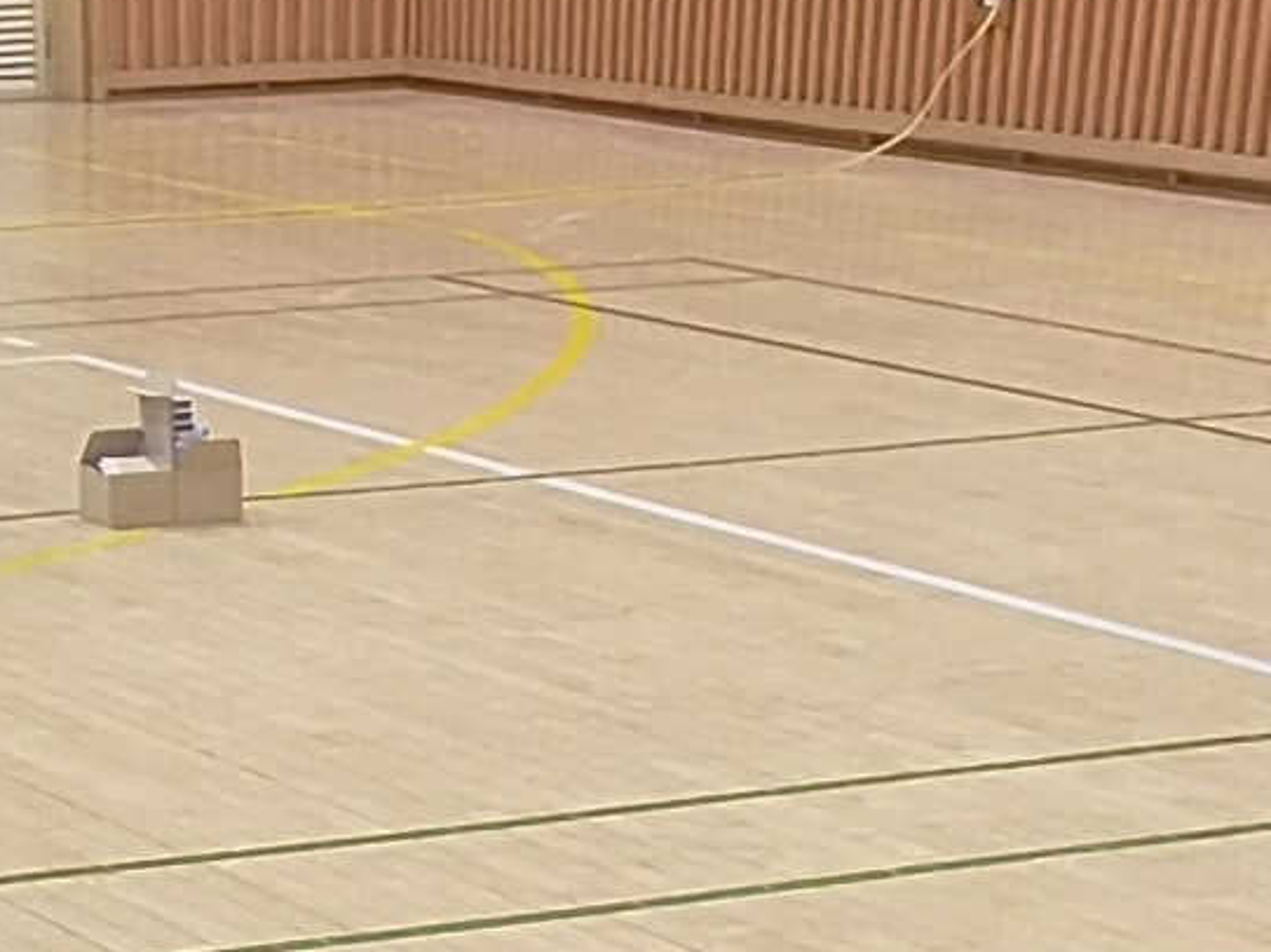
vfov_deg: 11.5
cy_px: 2544
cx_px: -174
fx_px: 3523
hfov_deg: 19.5
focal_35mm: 96
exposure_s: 1/60
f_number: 2.2
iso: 400
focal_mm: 2.2
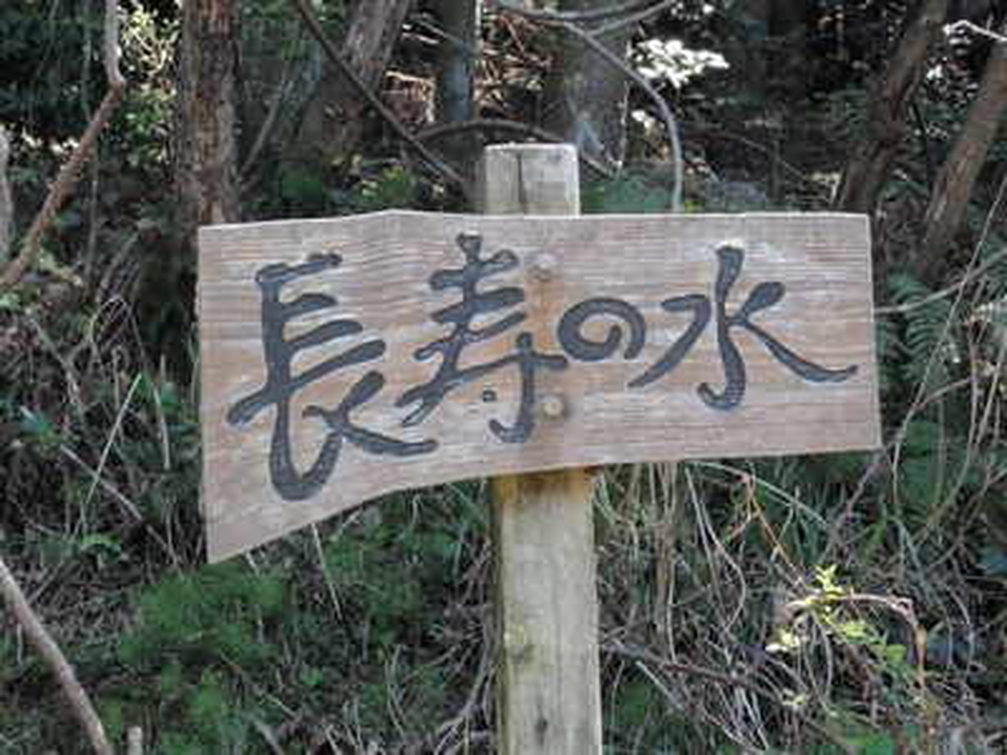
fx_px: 2473
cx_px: 504
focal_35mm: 85
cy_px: 378
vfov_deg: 17.4
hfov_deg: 23.0
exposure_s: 1/80
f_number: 5
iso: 160
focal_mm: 18.2
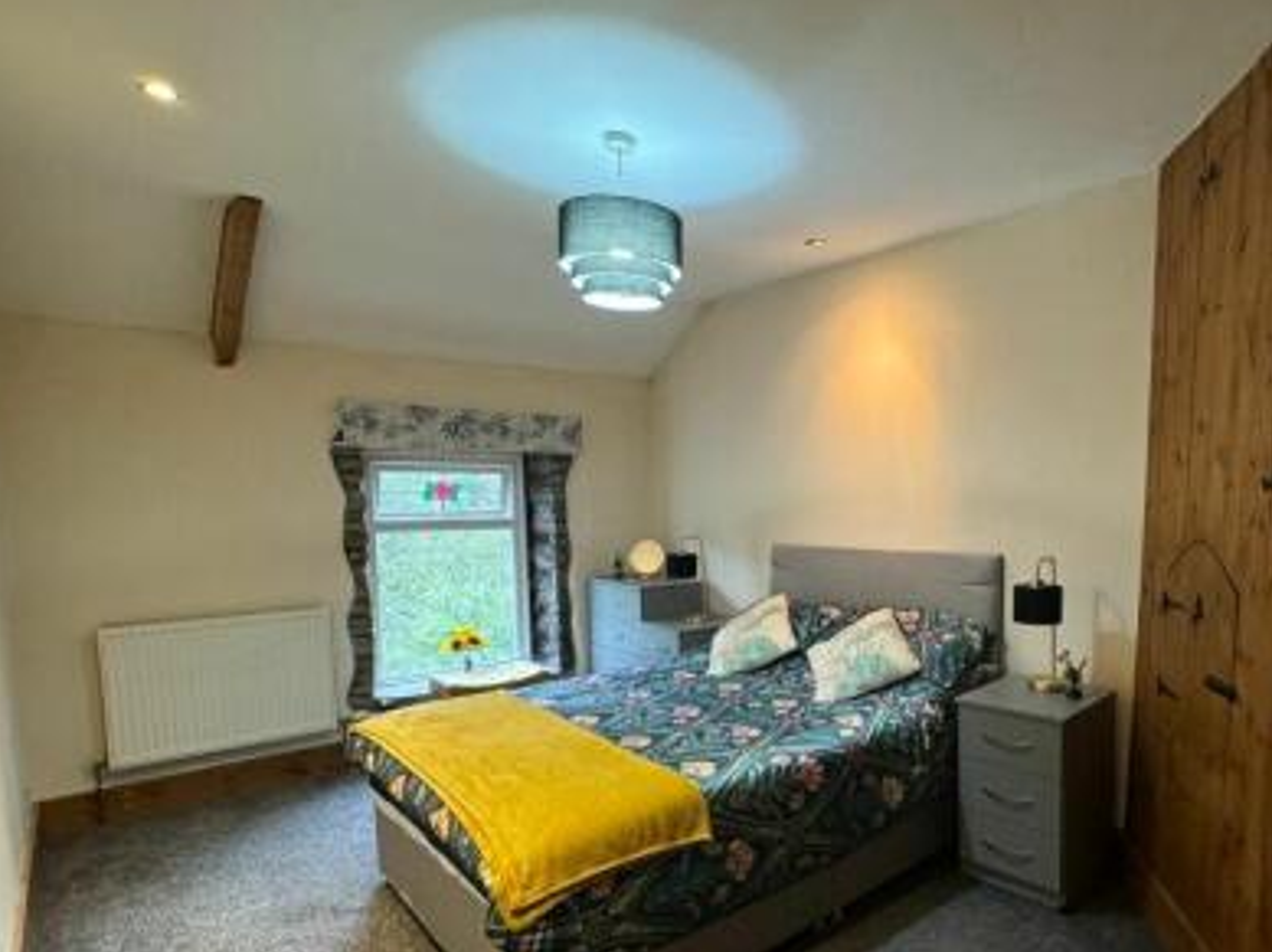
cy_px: 574
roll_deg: +0.2
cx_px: 816
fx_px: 771
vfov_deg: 62.8
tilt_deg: -7.0
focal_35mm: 21
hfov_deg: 77.2
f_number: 2.2
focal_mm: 2.22
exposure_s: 1/50
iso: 320
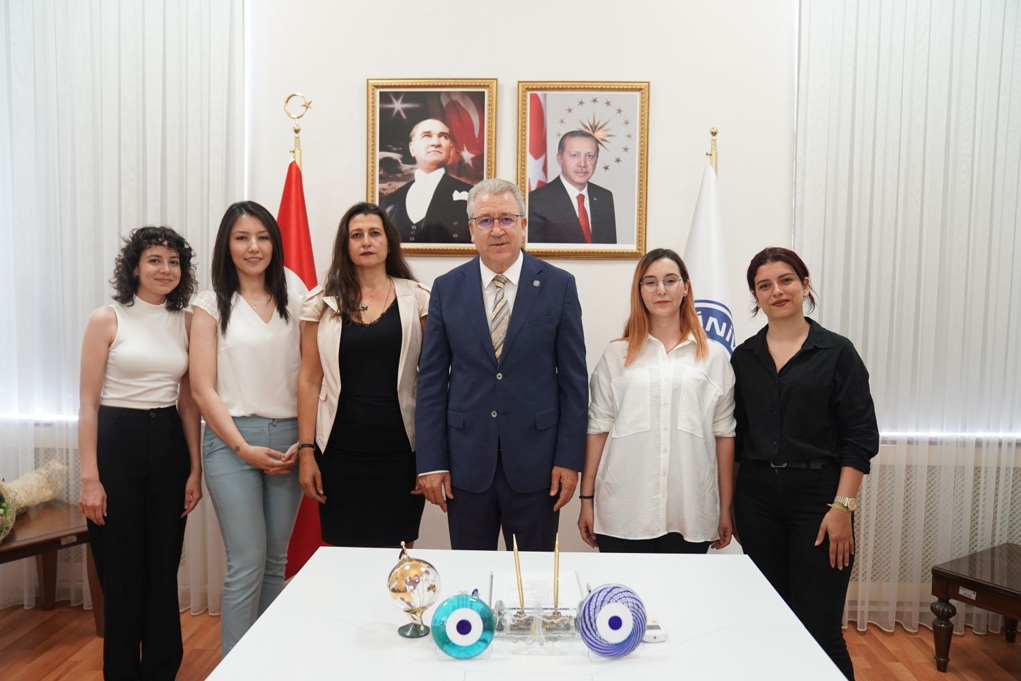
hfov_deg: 63.7
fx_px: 822
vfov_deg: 45.0
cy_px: 340
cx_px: 510
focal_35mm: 29
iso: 1600
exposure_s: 1/125
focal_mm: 29
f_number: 3.2
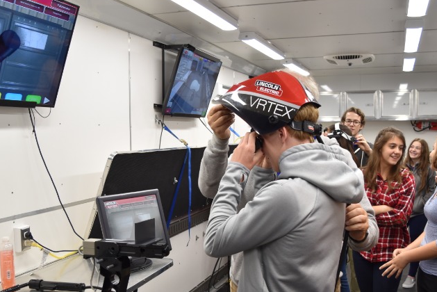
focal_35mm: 42
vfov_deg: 31.8
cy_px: 179
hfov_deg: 46.4
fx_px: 510
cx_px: 216
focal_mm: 22
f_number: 4.5
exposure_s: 1/50
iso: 400
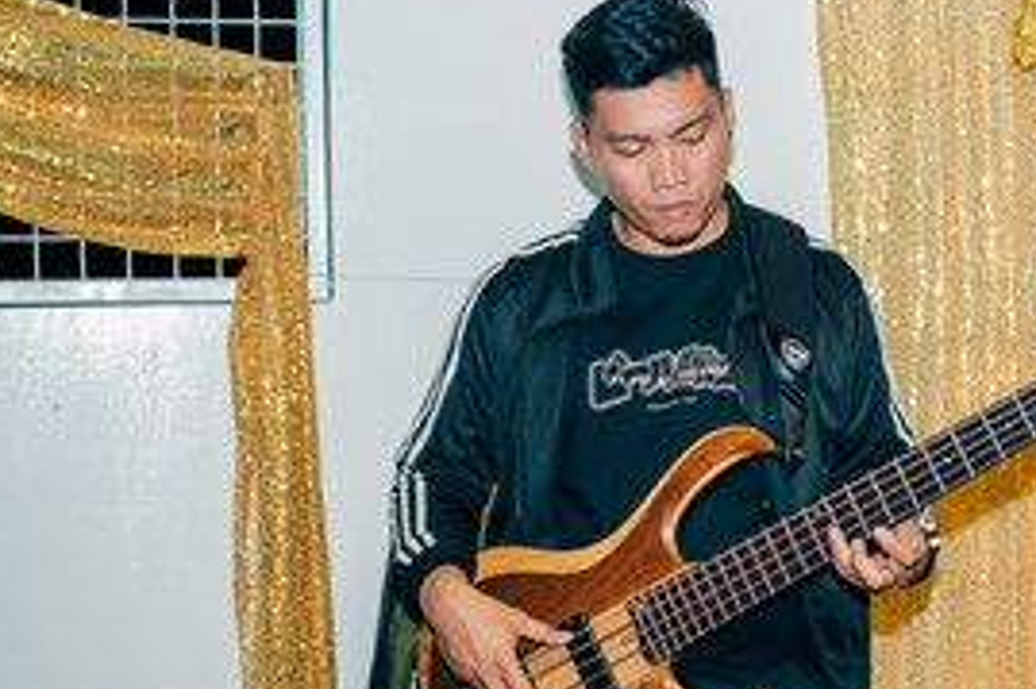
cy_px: 402
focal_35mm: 93
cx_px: 755
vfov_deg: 14.7
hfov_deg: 21.8
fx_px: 2675
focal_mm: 50
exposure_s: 1/200
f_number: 2.8
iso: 800
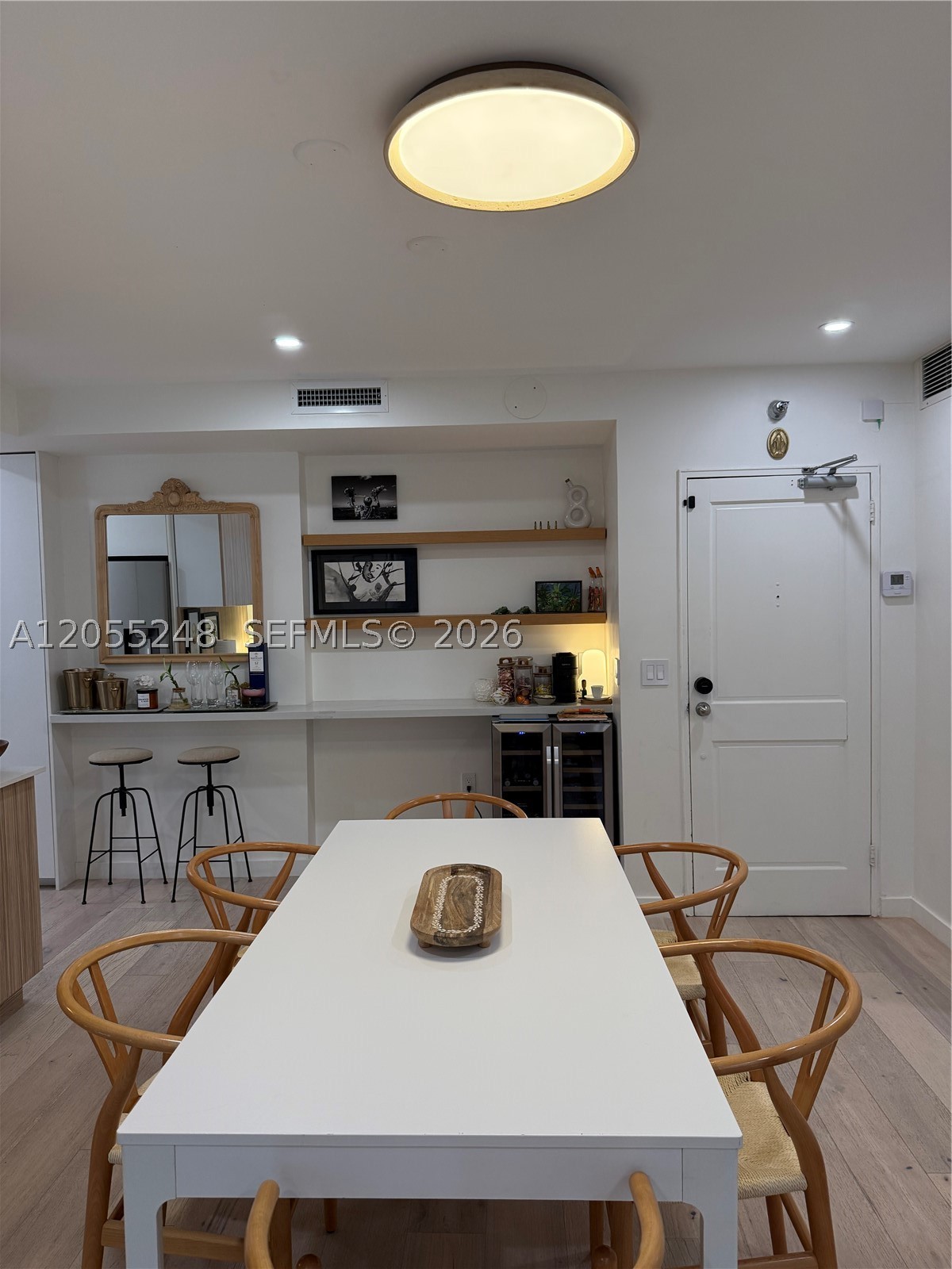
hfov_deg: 56.8
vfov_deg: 71.6
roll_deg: +1.3
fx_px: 880
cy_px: 634
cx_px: 476
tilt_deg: -2.0
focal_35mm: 24
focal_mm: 6.76
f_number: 1.78
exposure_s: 1/212
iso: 200
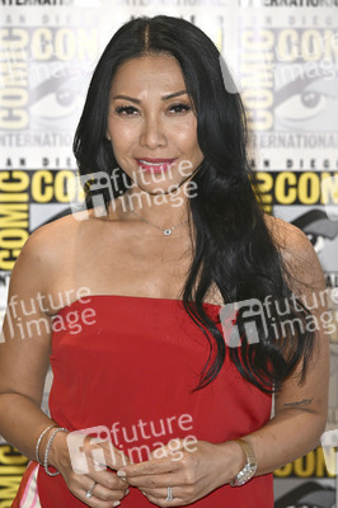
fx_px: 1848
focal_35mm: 131
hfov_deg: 10.5
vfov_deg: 15.7
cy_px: 254
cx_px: 169
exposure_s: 1/250
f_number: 6.3
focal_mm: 131
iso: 2000
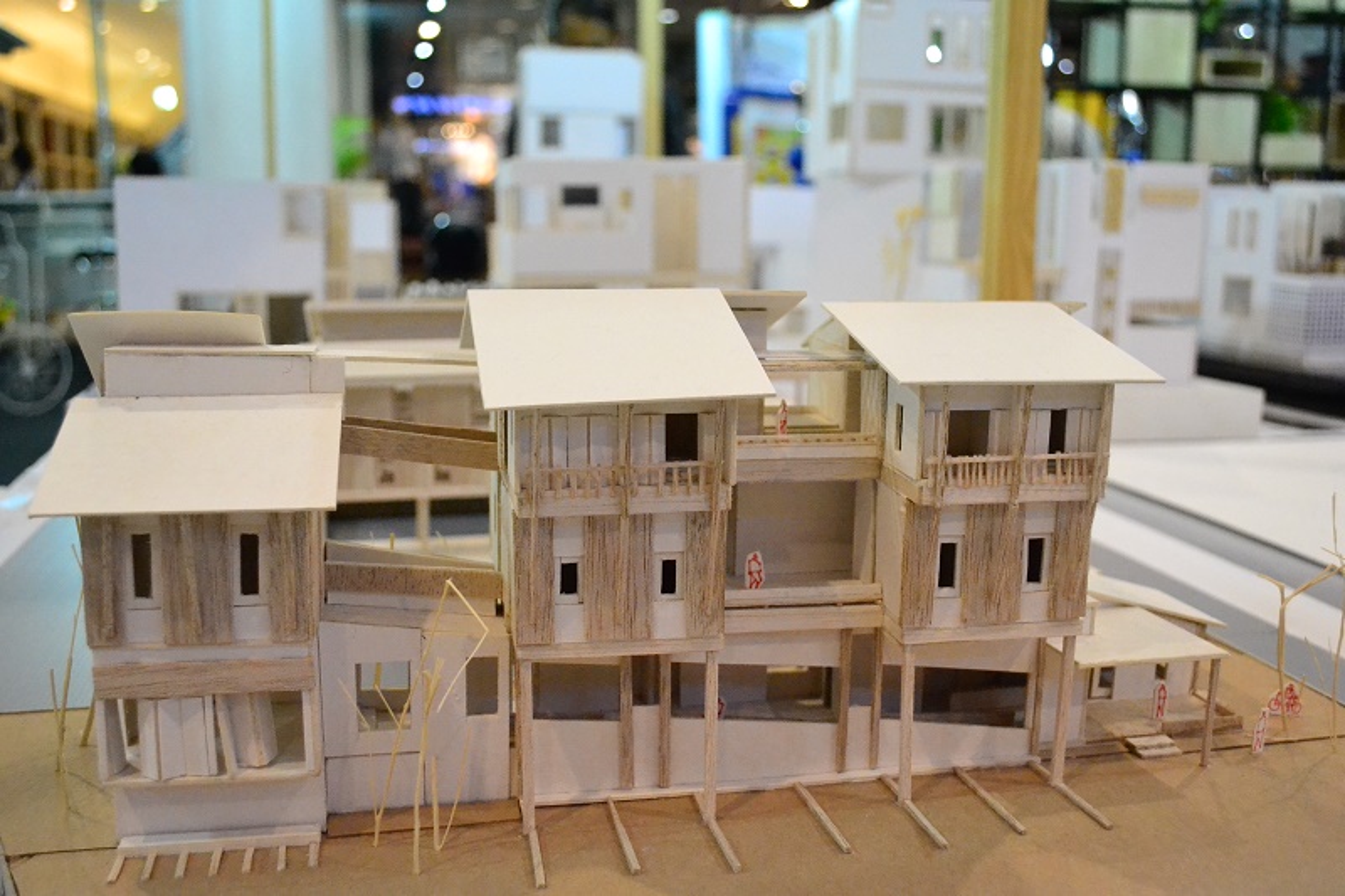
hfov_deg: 53.1
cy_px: 448
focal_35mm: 36
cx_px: 672
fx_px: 1345
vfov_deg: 36.9
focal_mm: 24
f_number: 5
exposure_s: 1/640
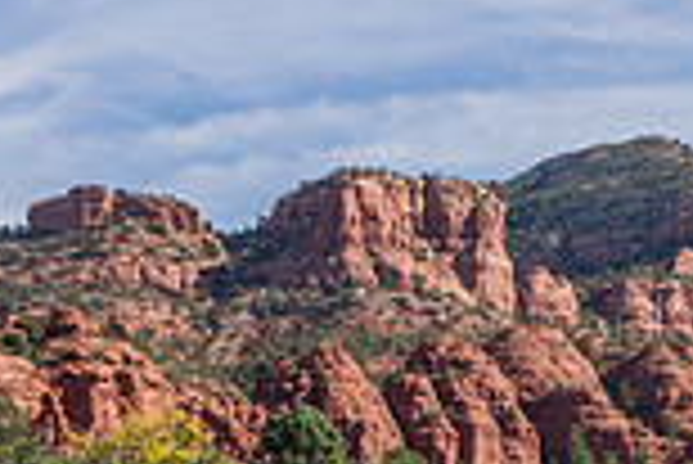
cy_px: 717
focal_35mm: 107
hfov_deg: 18.9
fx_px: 2062
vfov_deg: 12.2
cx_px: 578
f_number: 4.5
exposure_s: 1/1600
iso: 250
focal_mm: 24
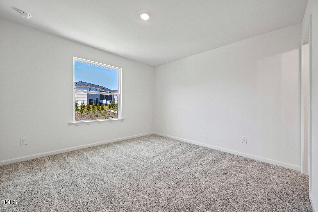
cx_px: 159
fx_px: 124
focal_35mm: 14
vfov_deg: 81.2
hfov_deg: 104.3
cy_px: 106
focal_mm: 14
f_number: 8
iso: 100
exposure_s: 1/15
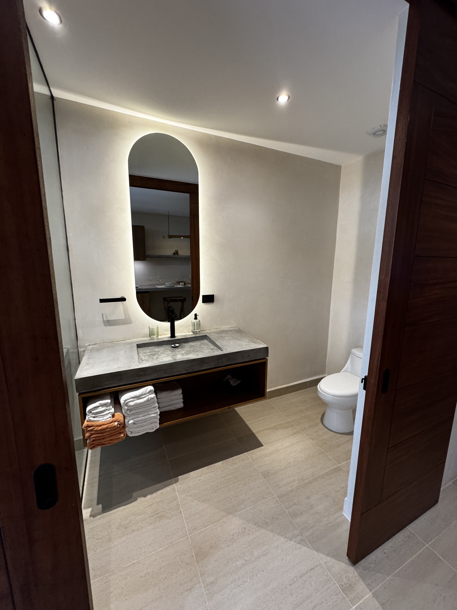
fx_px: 246
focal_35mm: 14
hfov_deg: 85.7
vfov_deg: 102.1
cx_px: 228
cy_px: 305
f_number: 2.2
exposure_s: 1/60
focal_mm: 2.22
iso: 250
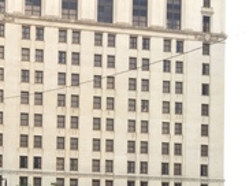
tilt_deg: -0.3
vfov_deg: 13.9
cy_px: 238
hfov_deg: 17.8
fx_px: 733
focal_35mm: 102
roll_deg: -0.7
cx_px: -89
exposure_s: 1/125
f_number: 2.2
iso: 32
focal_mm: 4.15
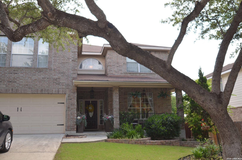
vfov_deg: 43.4
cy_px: 80
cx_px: 121
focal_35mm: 30
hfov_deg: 62.0
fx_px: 201
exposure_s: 1/200
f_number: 4.2
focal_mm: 20
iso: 110
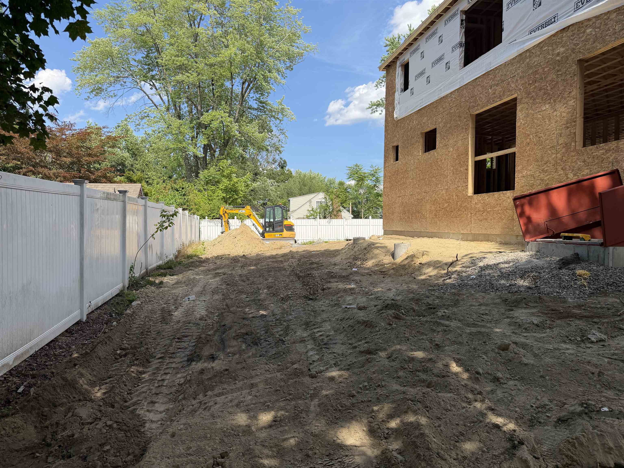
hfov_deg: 71.6
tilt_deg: -1.4
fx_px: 433
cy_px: 234
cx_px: 312
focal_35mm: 24
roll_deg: -0.1
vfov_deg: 56.8
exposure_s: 1/3759
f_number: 1.78
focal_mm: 6.76
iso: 100
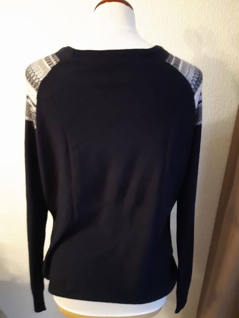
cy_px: 159
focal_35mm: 26
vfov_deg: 67.3
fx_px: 239
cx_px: 120
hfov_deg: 53.1
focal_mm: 3.92
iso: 640
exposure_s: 1/17
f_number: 1.7
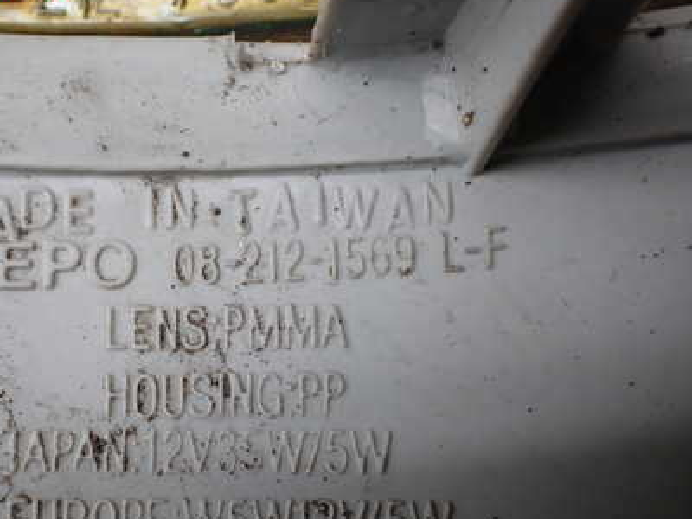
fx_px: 900
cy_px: 349
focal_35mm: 45
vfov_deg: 31.9
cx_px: 256
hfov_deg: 41.7
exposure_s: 1/125
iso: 200
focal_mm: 5.4
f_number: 2.3
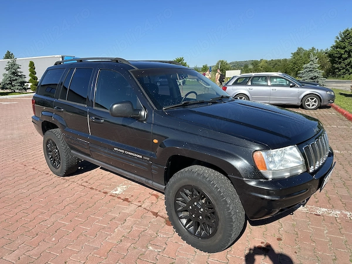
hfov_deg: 71.6
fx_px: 244
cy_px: 132
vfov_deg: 56.8
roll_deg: +1.5
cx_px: 176
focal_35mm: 24
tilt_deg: -13.0
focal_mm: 6.86
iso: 80
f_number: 1.78
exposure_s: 1/3155
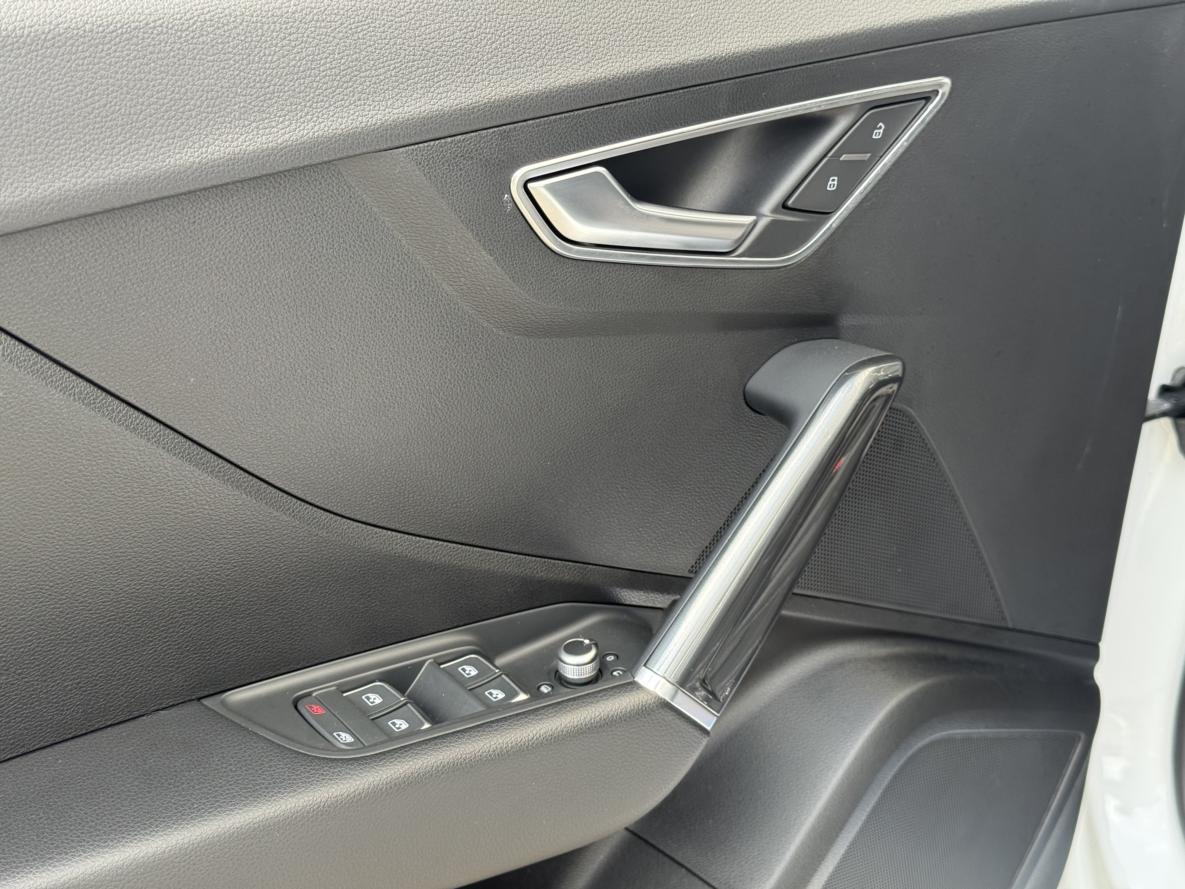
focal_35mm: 48
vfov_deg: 30.3
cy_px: 444
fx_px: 1643
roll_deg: -0.4
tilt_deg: -25.2
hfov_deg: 39.7
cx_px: 592
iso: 100
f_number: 1.78
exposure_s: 1/475
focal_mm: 6.76
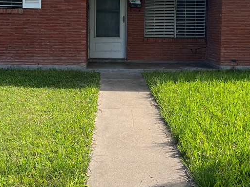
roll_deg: -1.0
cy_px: 41
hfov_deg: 36.7
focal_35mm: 52
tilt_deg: -2.5
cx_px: 144
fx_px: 376
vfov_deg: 27.6
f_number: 1.6
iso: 50
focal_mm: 5.1
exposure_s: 1/992
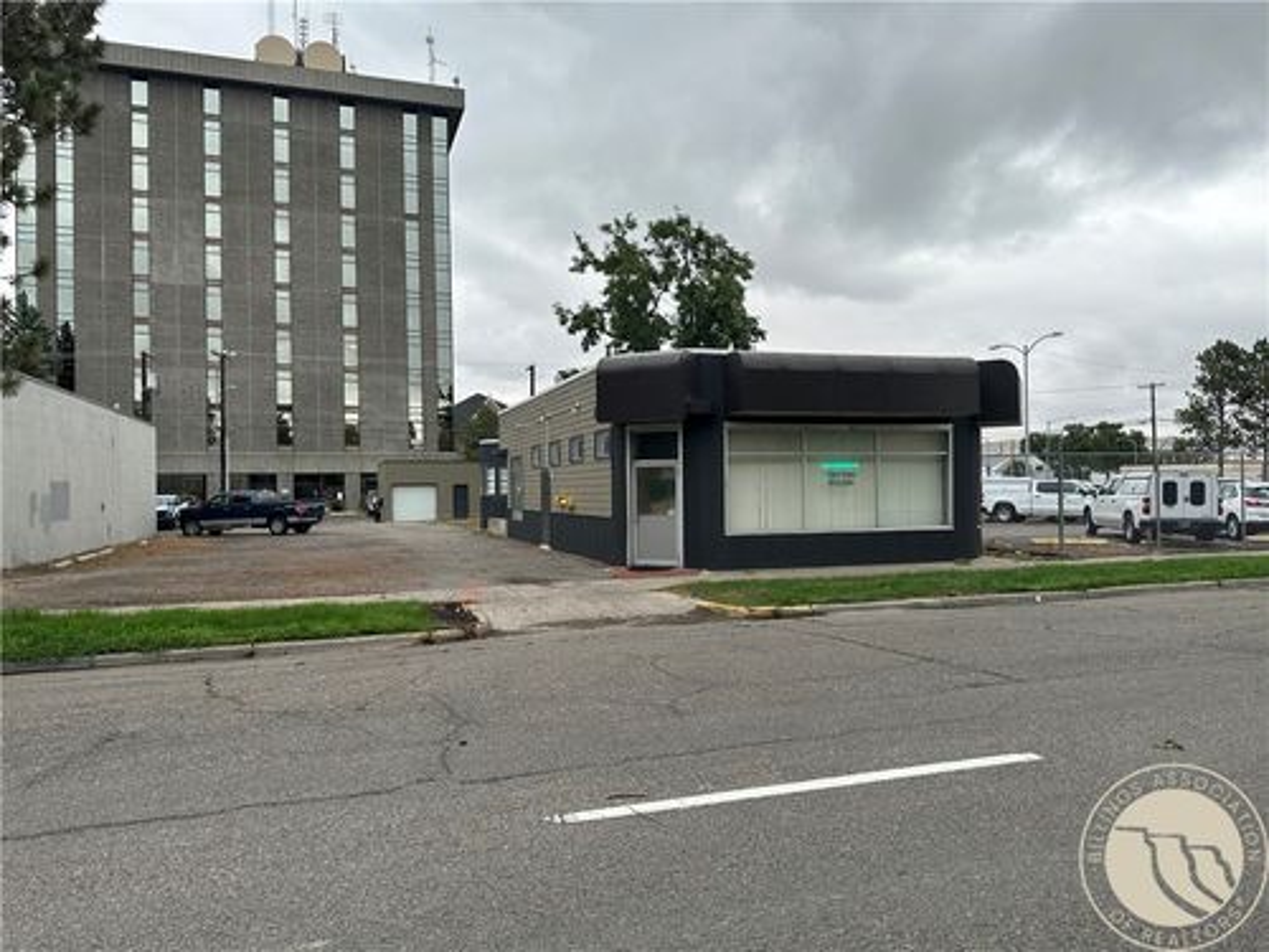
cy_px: 476
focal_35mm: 24
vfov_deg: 56.8
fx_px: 880
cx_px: 634
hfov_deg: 71.6
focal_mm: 6.86
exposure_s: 1/1157
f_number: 1.78
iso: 80
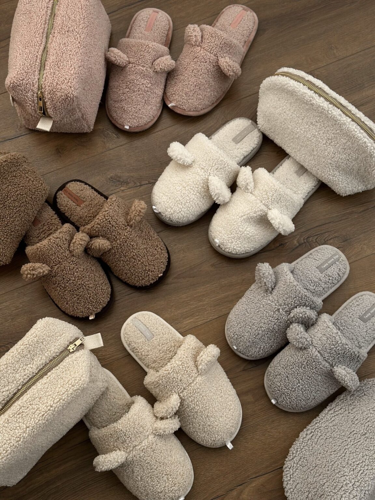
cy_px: 250
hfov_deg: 30.3
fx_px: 693
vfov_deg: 39.7
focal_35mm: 48
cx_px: 188
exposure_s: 1/1700
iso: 80
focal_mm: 6.86
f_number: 1.8
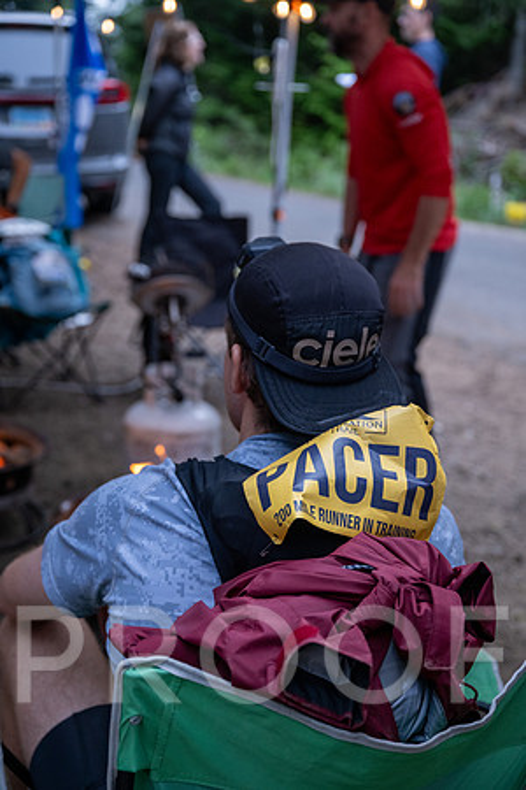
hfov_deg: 29.2
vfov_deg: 42.7
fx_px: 1008
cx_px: 263
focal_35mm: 46
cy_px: 395
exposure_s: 1/400
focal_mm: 46
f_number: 3.5
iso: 1250
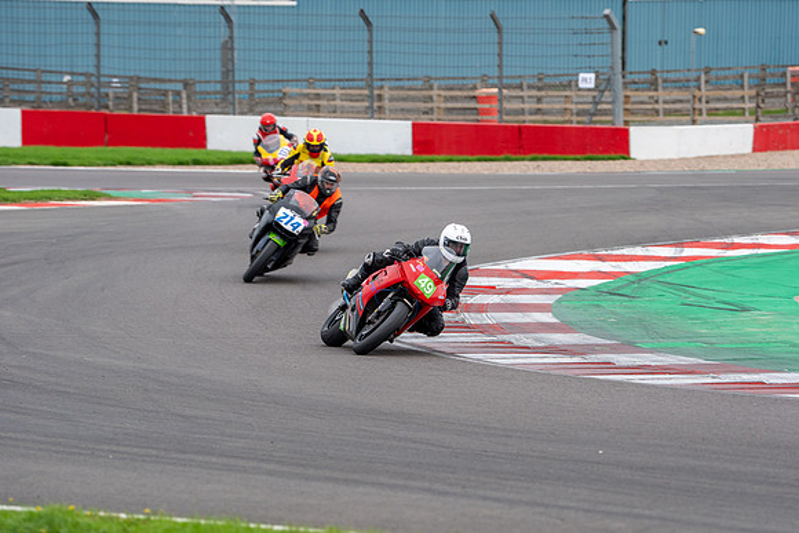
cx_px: 400
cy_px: 267
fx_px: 5266
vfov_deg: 5.8
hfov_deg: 8.7
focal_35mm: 237
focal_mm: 237
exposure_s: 1/320
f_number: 5.6
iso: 500
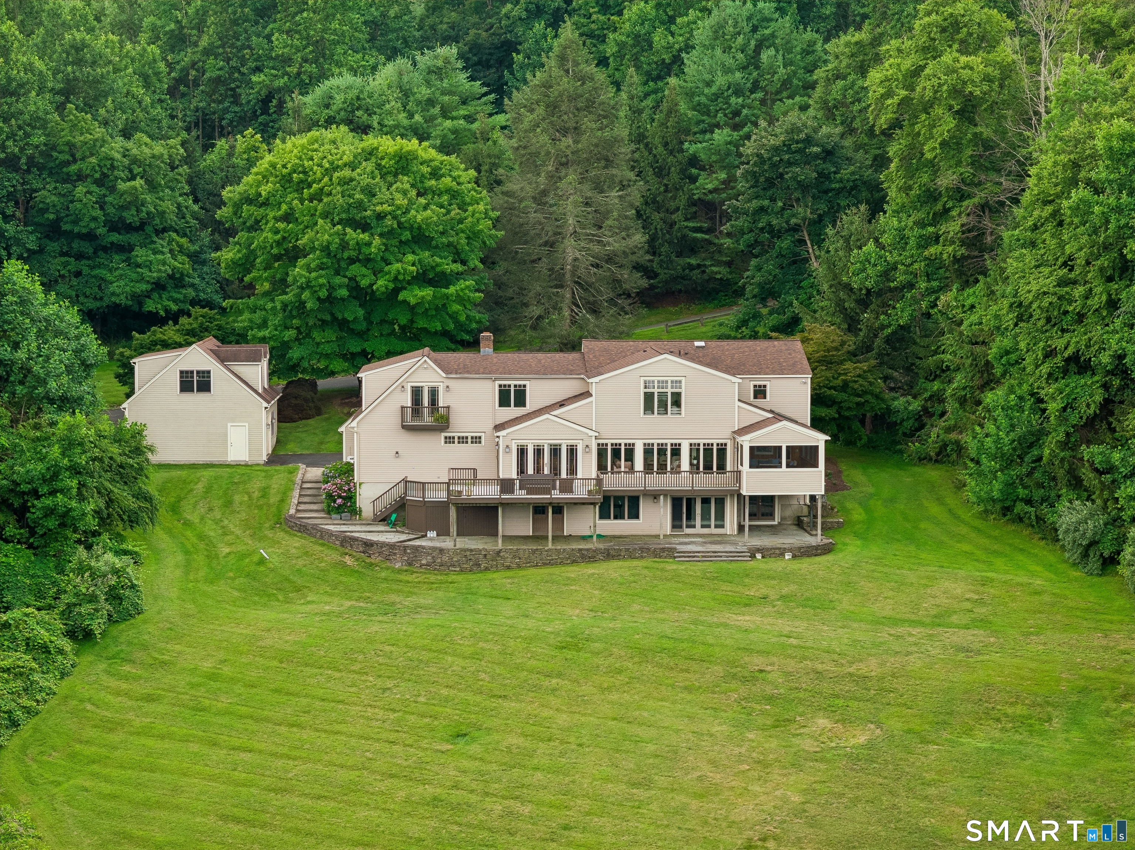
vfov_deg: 21.0
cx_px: 568
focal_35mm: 70
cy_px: 425
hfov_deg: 27.8
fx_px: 2294
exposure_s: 1/320
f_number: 2.8
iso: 100
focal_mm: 19.4
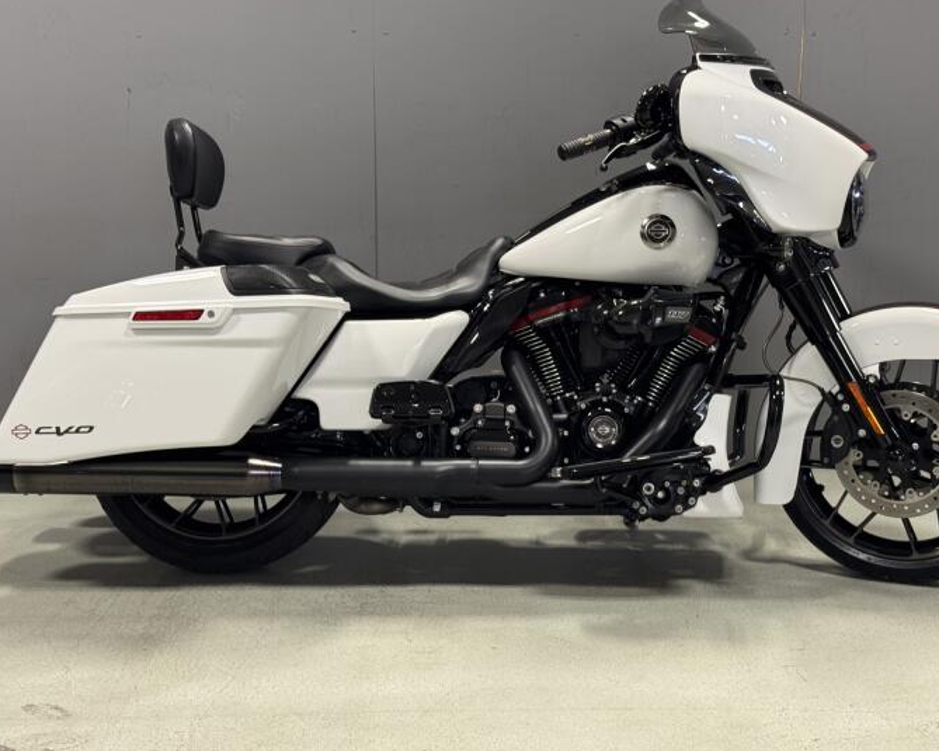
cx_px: 526
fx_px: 1556
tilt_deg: -11.1
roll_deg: -1.3
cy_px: 340
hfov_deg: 33.5
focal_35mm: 56
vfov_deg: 27.1
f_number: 1.78
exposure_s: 1/60
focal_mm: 6.76
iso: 160
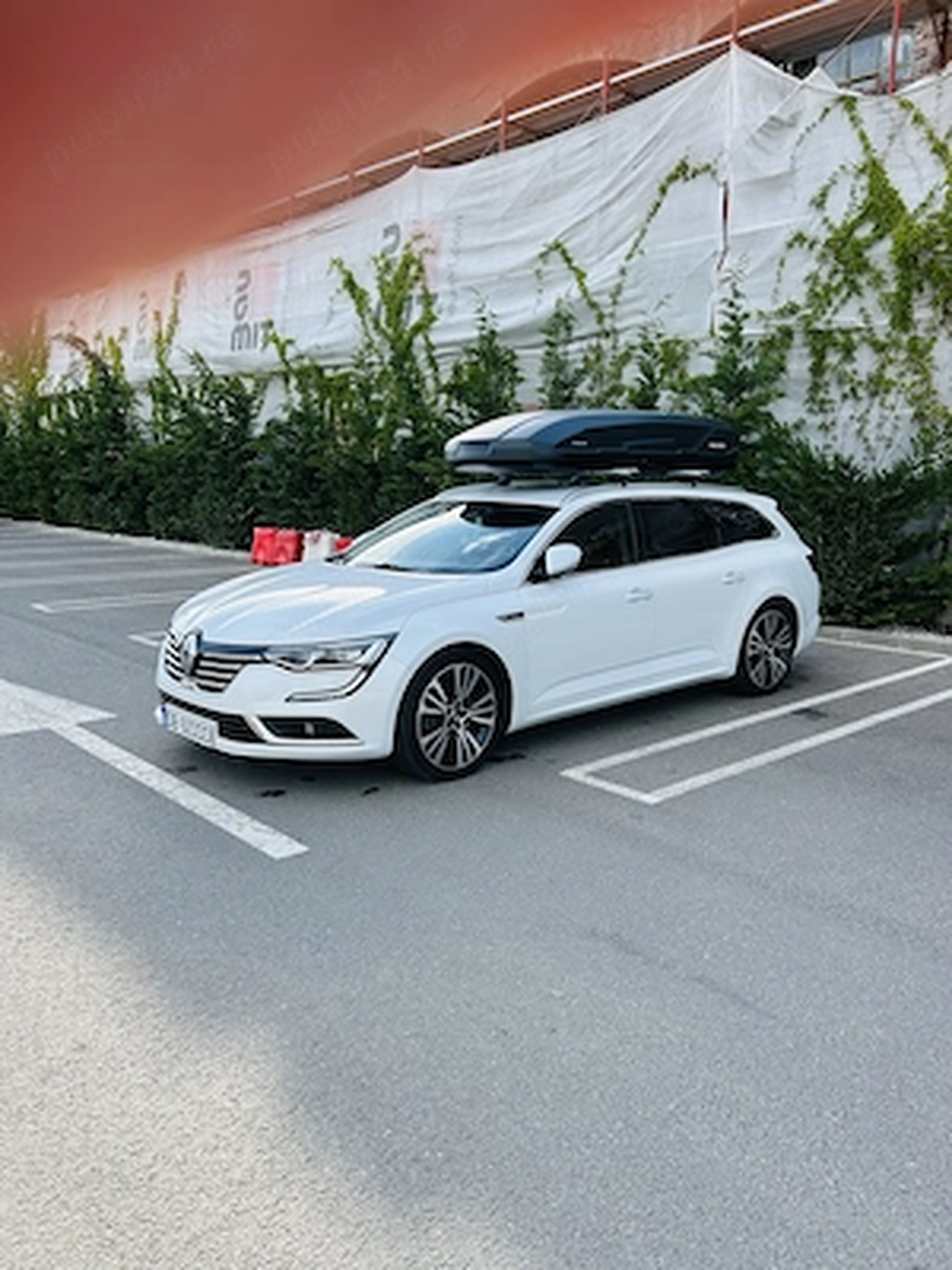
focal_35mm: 26
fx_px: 953
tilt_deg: -10.2
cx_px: 476
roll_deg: -1.4
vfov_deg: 67.3
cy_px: 635
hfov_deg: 53.1
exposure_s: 1/1089
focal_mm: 5.7
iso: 50
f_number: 1.5
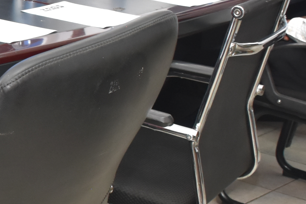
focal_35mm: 112
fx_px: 952
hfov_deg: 16.5
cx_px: -164
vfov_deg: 12.2
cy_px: 40
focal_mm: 18
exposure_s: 1/125
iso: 800
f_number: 5.6
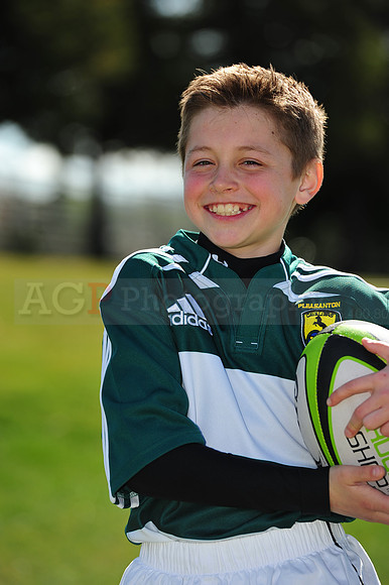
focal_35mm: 200
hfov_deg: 6.9
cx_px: 194
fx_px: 3245
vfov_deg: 10.3
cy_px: 292
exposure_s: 1/1000
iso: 200
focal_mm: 200
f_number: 4.5
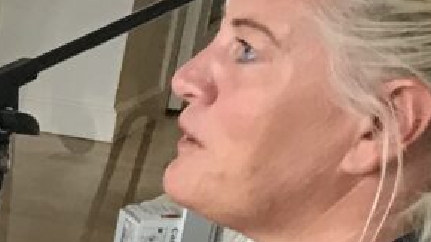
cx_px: -783
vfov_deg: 5.7
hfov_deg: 9.1
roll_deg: -1.0
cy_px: 666
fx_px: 2285
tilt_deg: -25.2
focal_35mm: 200
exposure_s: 1/33
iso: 25
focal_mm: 3.99
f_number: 1.8
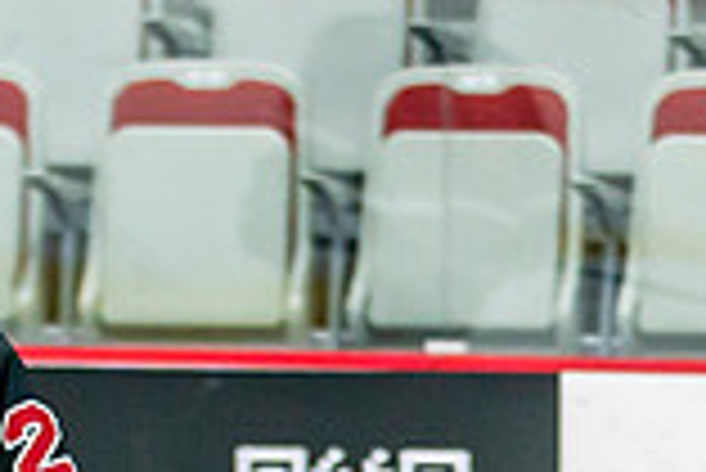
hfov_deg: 2.5
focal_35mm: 827
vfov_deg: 1.7
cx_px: 1102
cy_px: 815
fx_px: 16233
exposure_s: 1/640
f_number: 3.2
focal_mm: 123
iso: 500
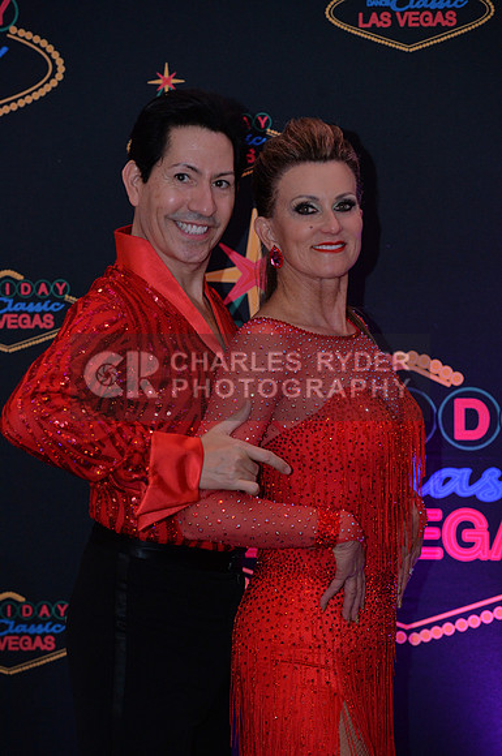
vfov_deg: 13.3
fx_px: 3252
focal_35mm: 155
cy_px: 378
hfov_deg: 8.8
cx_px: 251
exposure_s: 1/250
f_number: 5
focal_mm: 155
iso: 2000
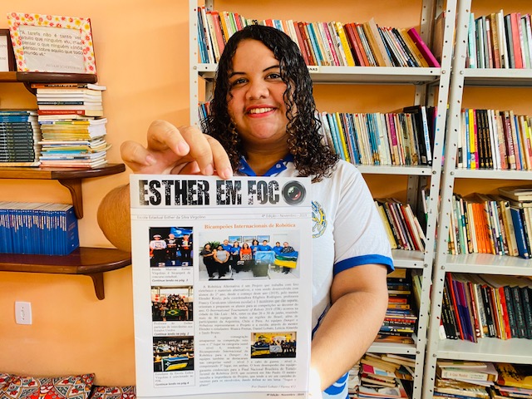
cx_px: 266
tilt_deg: -9.0
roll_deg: -1.7
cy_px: 200
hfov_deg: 67.3
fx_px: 400
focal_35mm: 26
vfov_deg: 53.1
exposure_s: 1/60
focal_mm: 4.25
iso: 80
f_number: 1.8
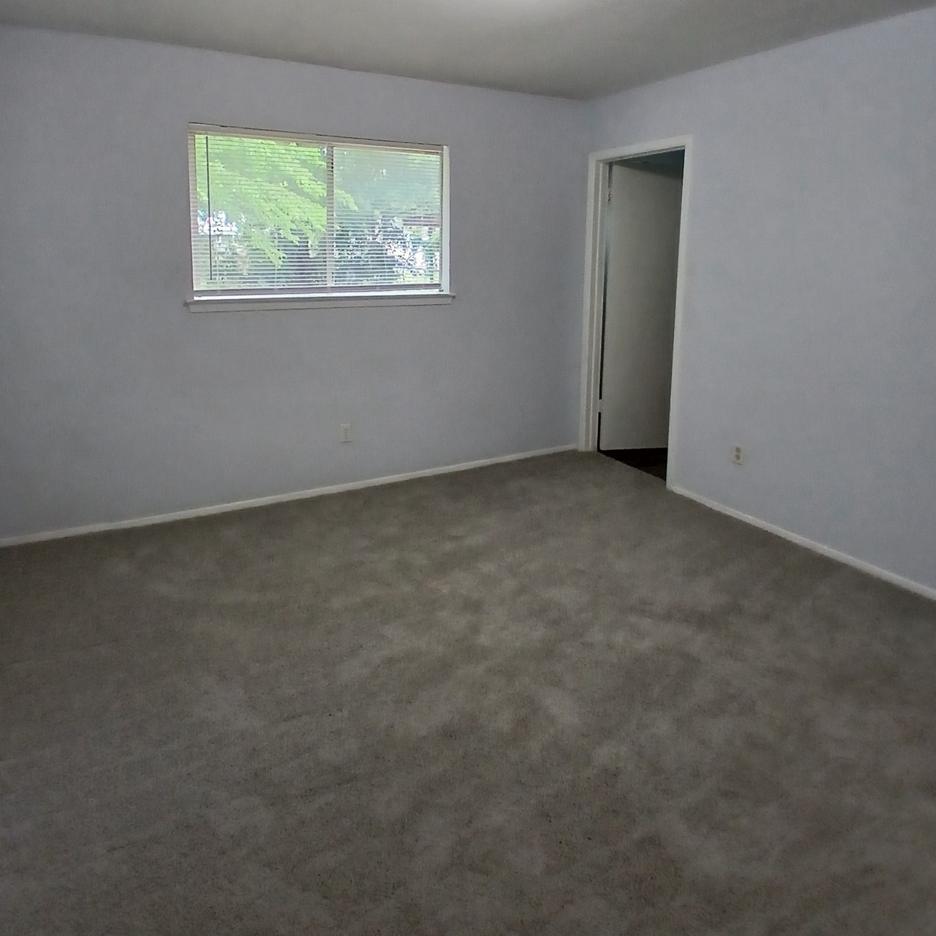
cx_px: 461
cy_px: 341
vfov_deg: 70.8
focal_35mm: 21
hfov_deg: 72.1
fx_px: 642
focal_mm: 1.4
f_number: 2.2
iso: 100
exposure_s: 1/30
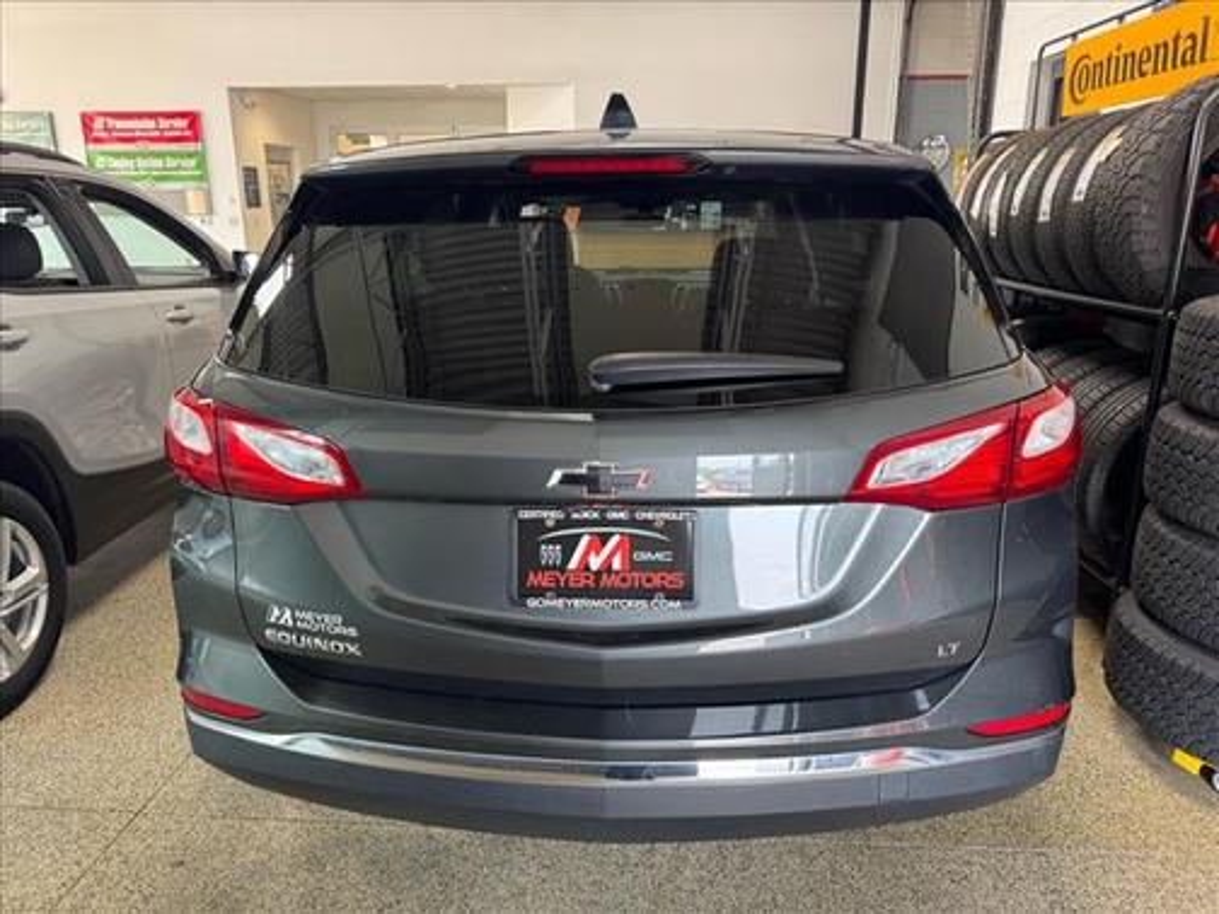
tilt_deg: -15.4
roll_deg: -0.4
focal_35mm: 24
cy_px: 457
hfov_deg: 71.6
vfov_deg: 56.8
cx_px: 610
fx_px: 845
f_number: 1.78
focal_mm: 6.76
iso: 200
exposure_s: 1/60
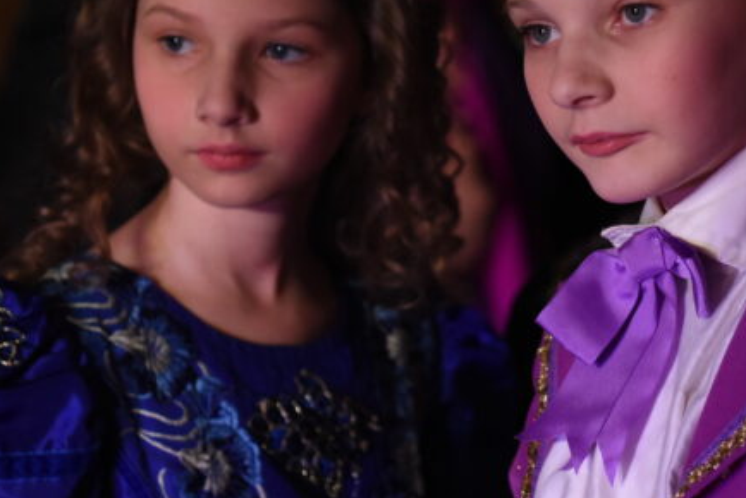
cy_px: 252
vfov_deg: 4.9
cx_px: 679
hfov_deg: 7.3
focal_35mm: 283
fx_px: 5868
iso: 3200
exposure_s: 1/125
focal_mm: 120
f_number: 2.8
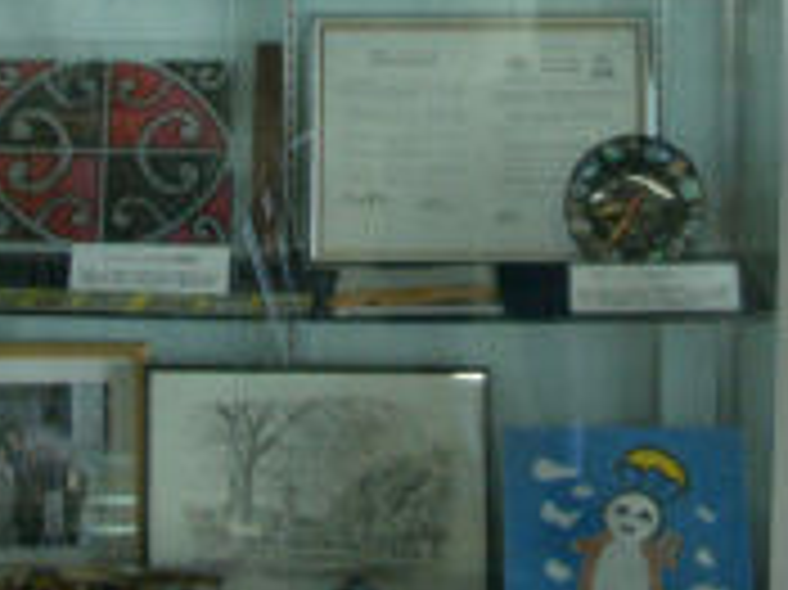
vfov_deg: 18.3
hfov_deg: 25.3
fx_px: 1752
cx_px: 324
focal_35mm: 77
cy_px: -90
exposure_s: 1/80
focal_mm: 5.8
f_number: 2.6
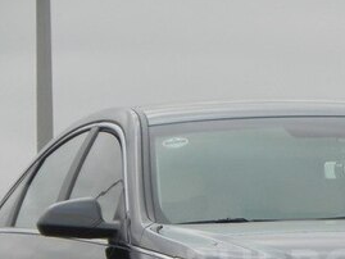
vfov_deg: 2.1
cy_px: 269
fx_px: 7119
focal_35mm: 714
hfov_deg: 2.8
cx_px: 318
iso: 160
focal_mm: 51.8
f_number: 4.5
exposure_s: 1/51.2
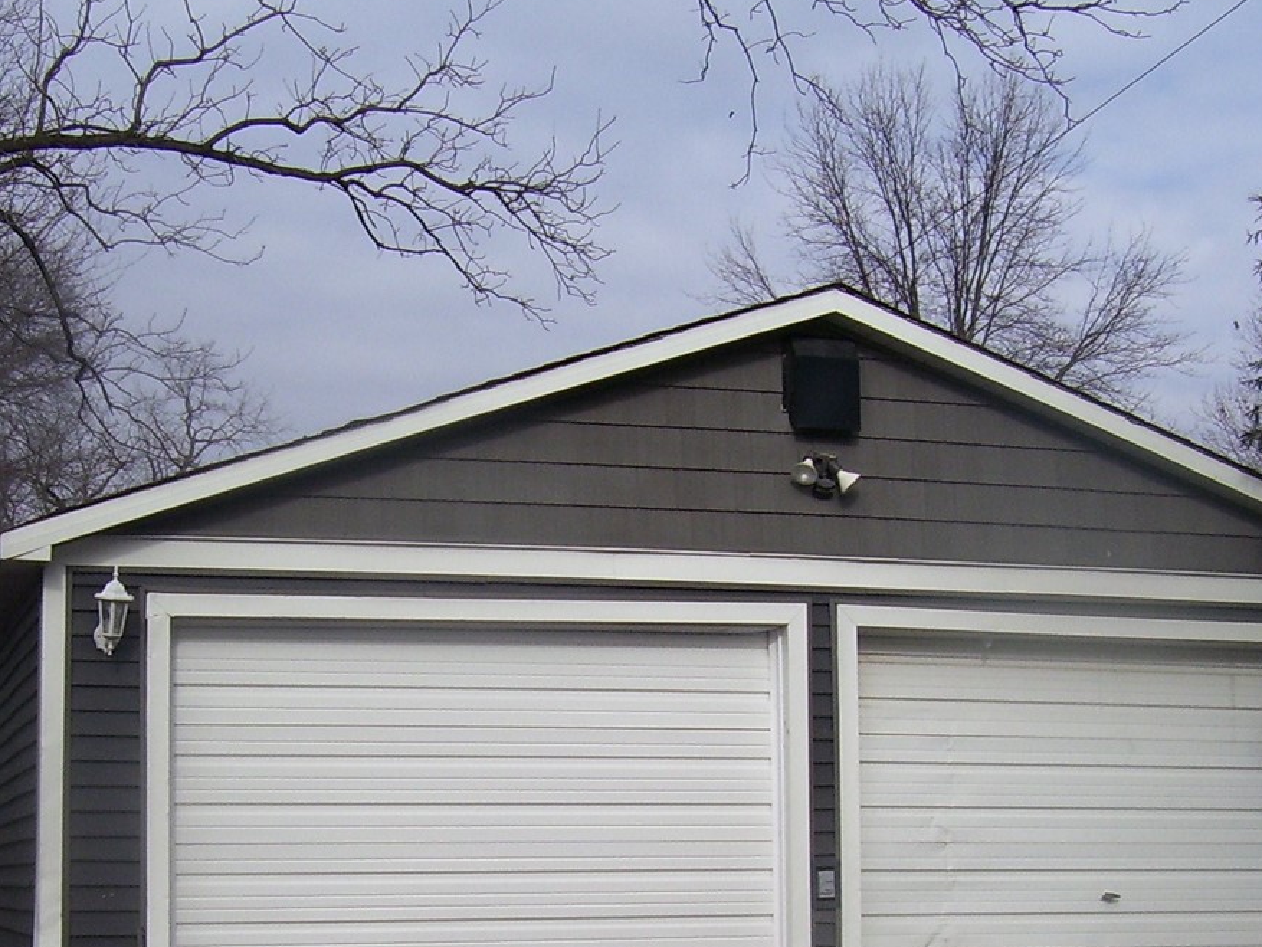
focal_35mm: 62
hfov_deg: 31.1
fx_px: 2261
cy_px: 796
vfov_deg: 23.2
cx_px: 475
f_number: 4.8
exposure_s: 1/750
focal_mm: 5.6
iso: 80
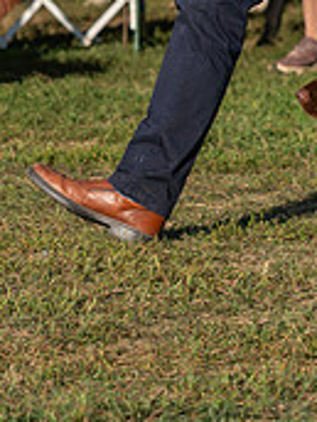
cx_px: 375
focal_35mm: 382
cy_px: -123
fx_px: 4664
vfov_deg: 5.2
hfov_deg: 3.9
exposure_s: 1/1250
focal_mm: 101
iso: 100
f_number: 4.5
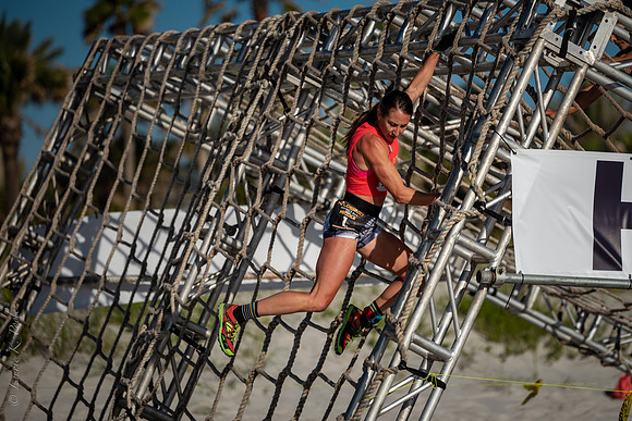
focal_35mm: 218
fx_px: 3823
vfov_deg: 6.3
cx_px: 375
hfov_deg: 9.4
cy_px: 182
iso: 200
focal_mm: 180
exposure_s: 1/4000
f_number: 2.8
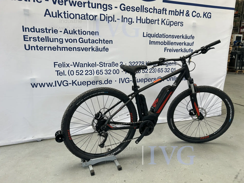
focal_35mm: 26
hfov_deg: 67.3
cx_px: 122
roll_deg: +0.0
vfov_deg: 53.1
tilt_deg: -12.9
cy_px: 92
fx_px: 183
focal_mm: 5.7
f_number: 1.5
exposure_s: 1/121
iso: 80
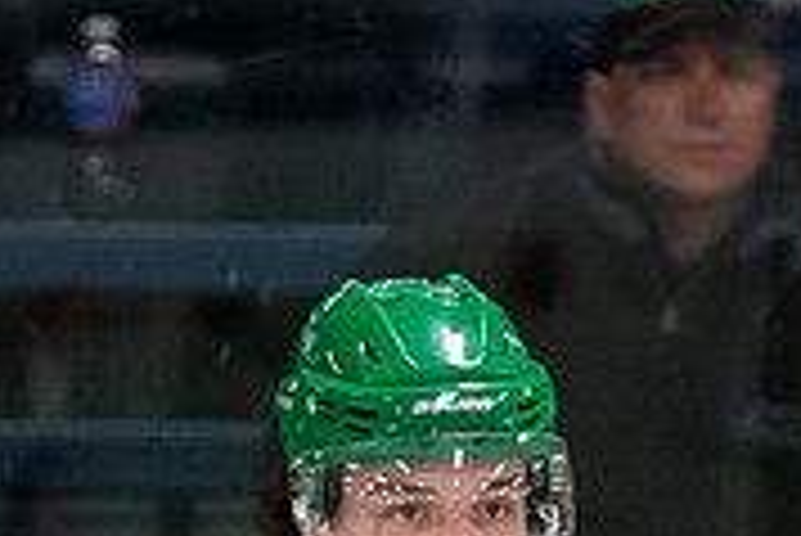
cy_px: 565
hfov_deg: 1.5
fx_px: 31330
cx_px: 493
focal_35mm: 1407
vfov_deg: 1.0
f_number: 2.8
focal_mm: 170
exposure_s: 1/800
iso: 1600
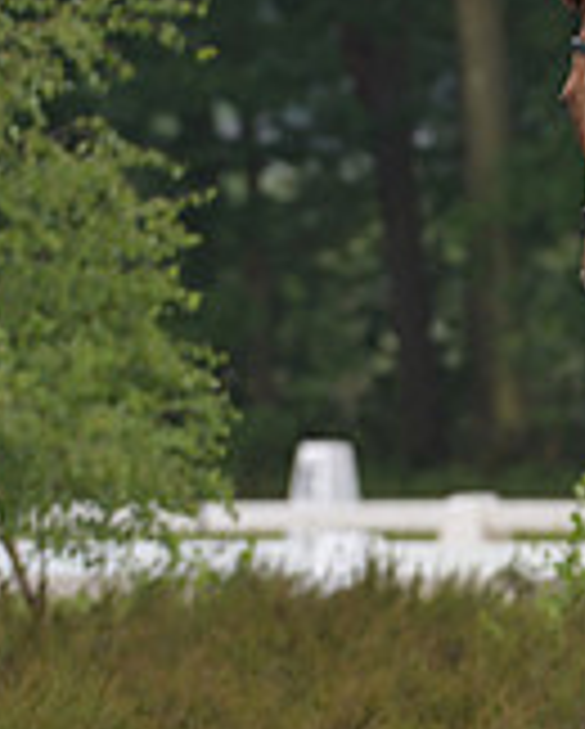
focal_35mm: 805
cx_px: 1058
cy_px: 317
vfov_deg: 2.4
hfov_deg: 1.9
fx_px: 17389
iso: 1400
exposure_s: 1/1250
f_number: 5
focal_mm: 240
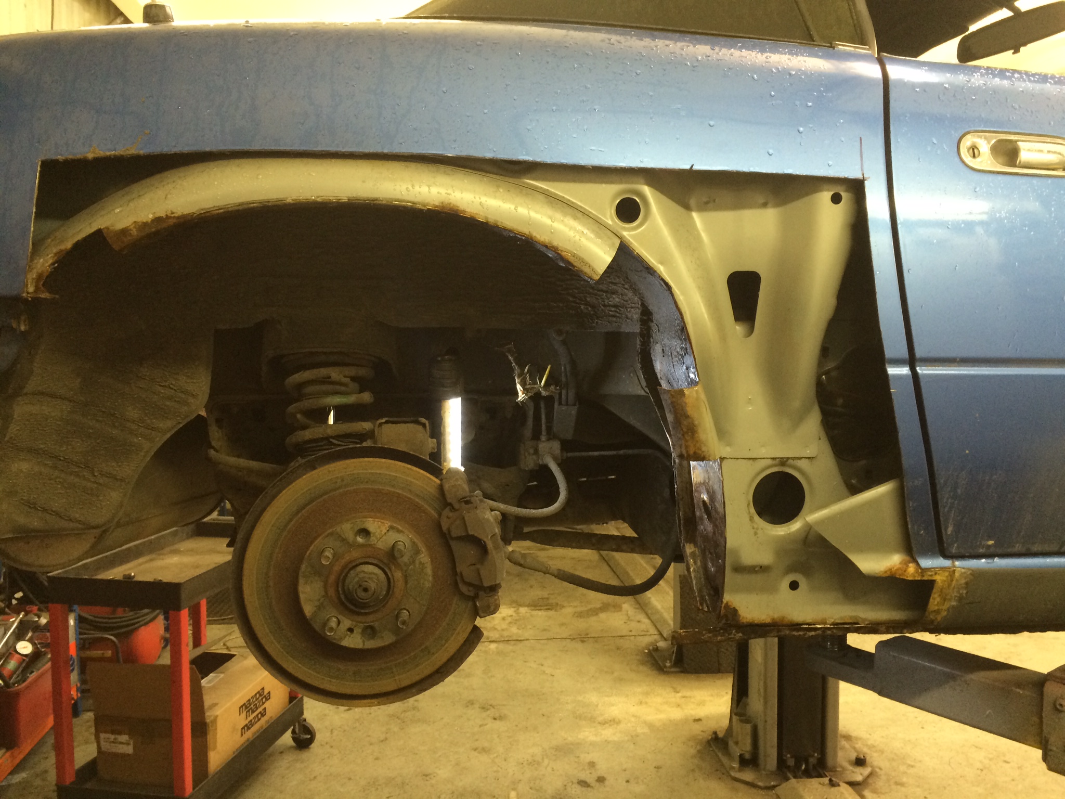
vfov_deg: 48.2
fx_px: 892
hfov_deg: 61.7
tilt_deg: -6.4
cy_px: 400
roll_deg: +1.9
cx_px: 532
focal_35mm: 29
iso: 250
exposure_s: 1/33
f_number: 2.2
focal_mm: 4.15
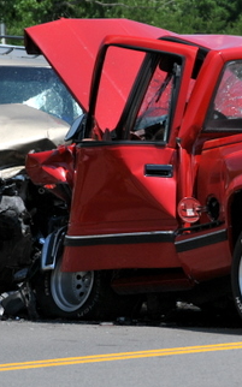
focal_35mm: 495
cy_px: 177
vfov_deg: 4.2
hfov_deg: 2.7
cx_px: 214
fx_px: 5228
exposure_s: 1/800
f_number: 7.1
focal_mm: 130
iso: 100
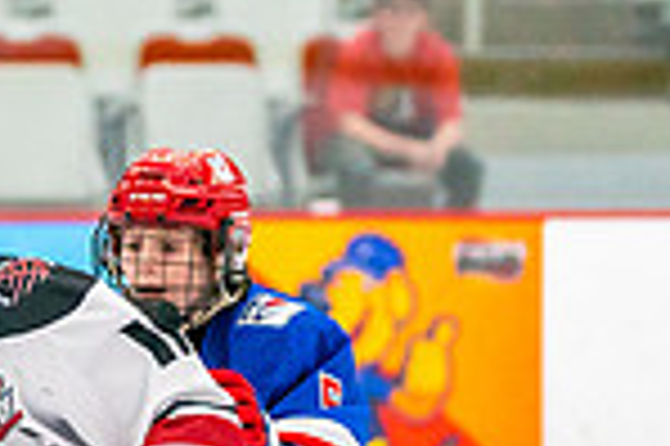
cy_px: 668
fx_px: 10894
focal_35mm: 586
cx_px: -306
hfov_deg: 3.5
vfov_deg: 2.3
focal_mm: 128
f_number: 2.8
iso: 3200
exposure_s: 1/1250
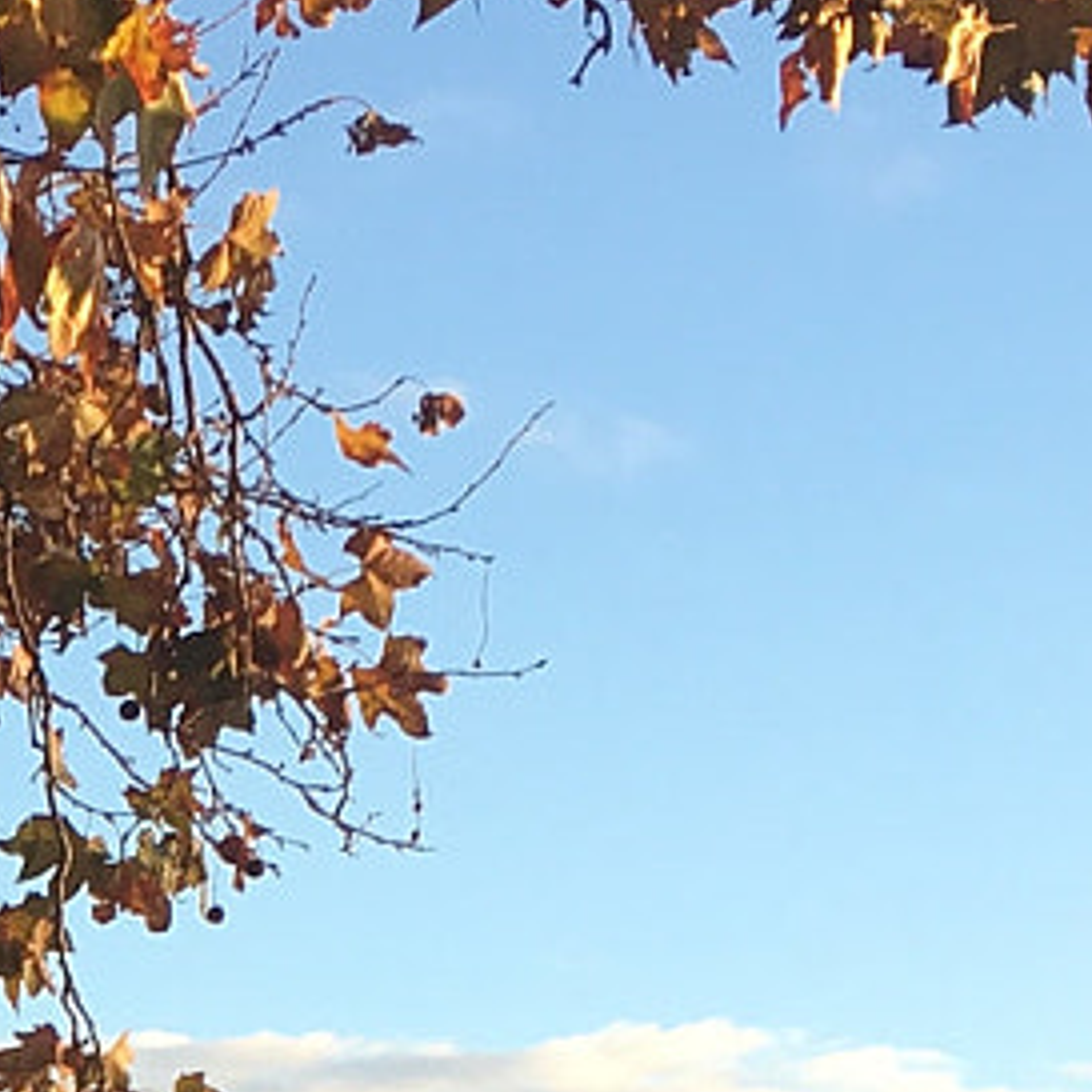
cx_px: -820
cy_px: 1732
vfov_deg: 11.1
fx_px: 5354
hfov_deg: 10.9
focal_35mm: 150
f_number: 2.2
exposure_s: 1/313
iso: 25
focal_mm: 4.15
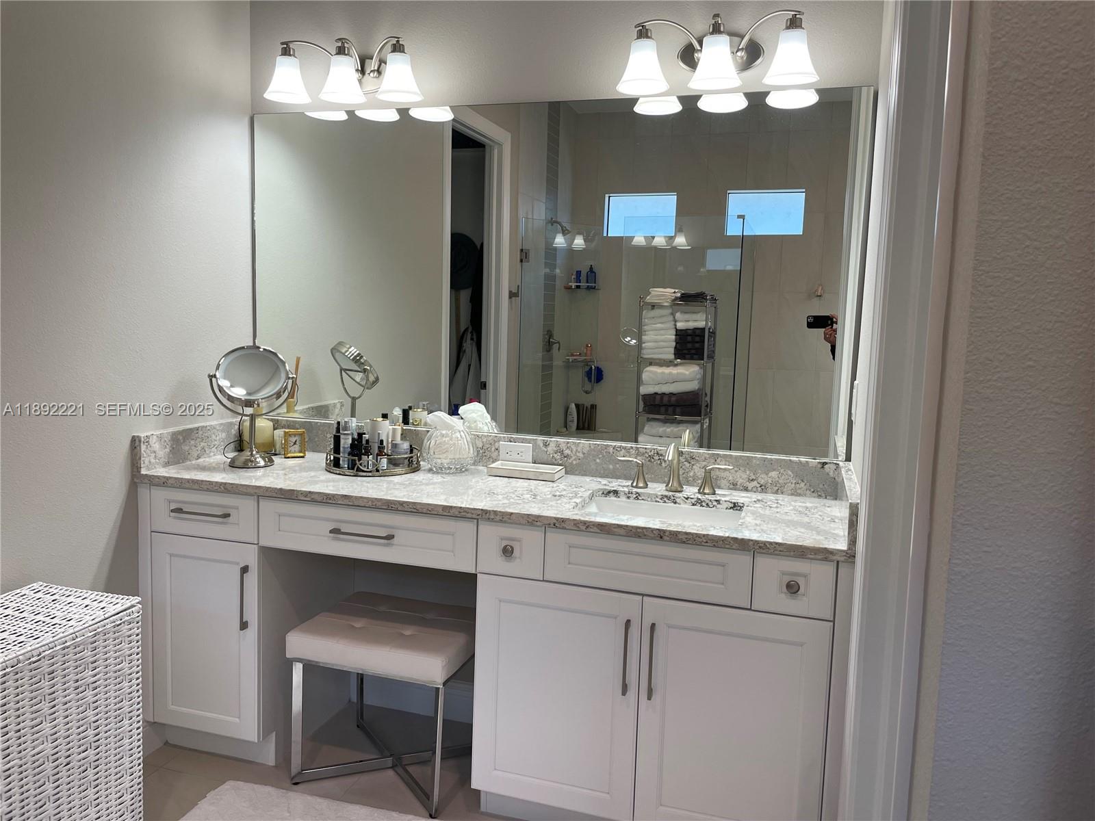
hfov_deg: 67.3
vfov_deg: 53.1
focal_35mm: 26
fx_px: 822
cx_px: 548
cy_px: 410
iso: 50
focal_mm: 4.2
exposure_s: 1/120
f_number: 1.6
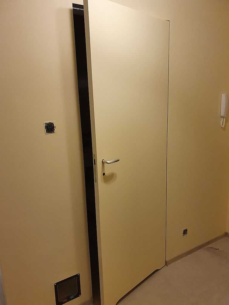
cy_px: 152
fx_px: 229
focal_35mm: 26
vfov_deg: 67.3
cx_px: 114
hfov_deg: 53.1
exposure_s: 1/50
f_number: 2.4
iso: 200
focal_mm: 4.32
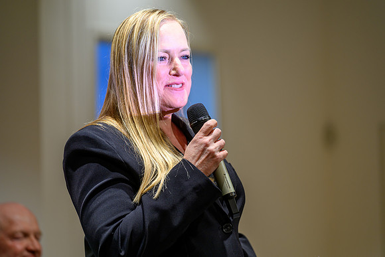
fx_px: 1640
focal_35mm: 153
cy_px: 128
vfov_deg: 9.0
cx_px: 192
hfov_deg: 13.4
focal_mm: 150
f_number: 2.8
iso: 160
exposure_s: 1/100
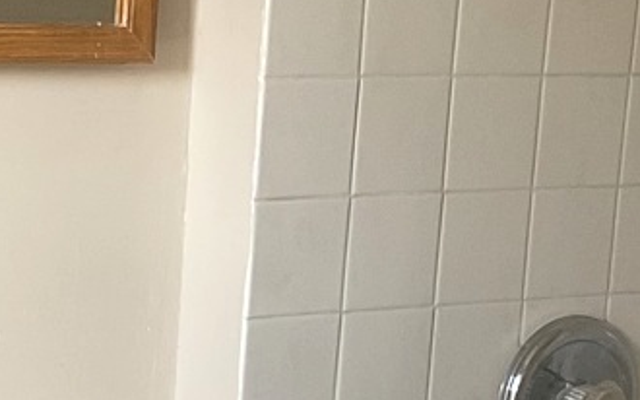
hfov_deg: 15.5
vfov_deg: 9.7
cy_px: 369
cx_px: 132
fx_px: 2336
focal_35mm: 134
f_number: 1.8
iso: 50
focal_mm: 3
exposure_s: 1/60
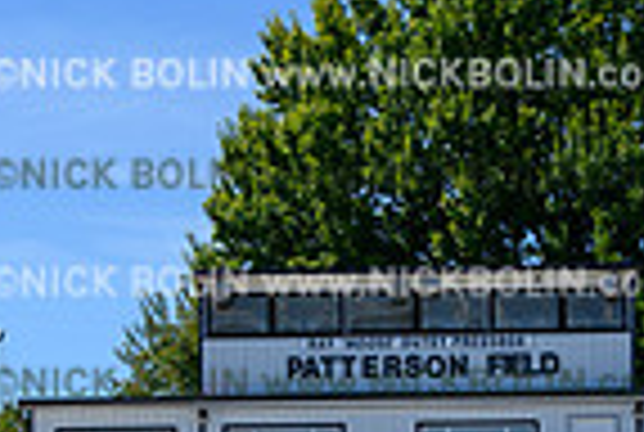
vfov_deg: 7.8
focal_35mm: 170
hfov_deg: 12.1
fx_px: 3047
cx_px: 333
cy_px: 803
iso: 160
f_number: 8
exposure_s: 1/500
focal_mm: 42
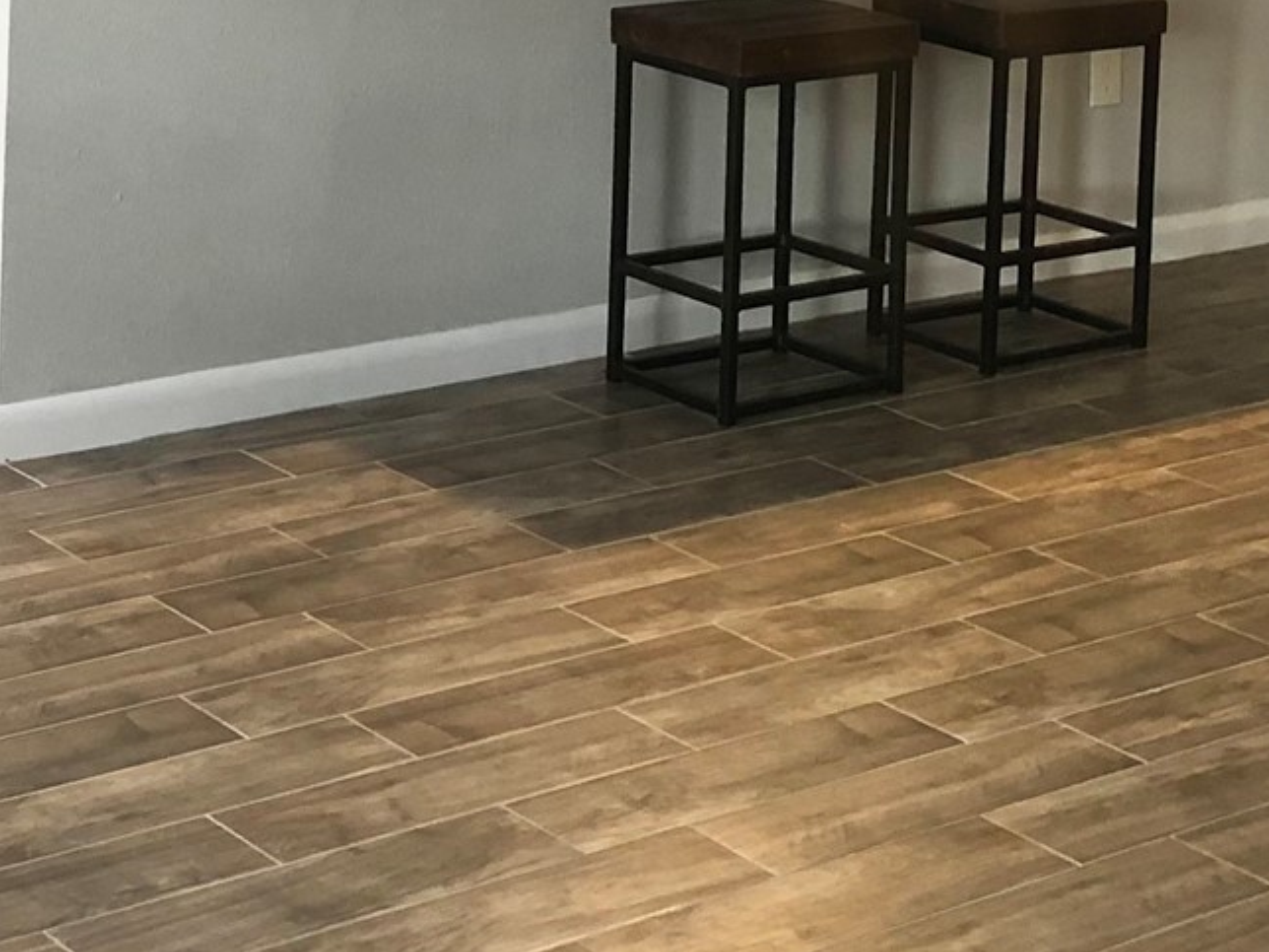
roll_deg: -0.5
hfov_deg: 21.8
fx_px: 3263
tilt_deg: -1.3
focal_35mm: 89
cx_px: 313
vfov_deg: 15.4
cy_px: -449
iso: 40
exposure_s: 1/15
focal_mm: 4
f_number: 1.8
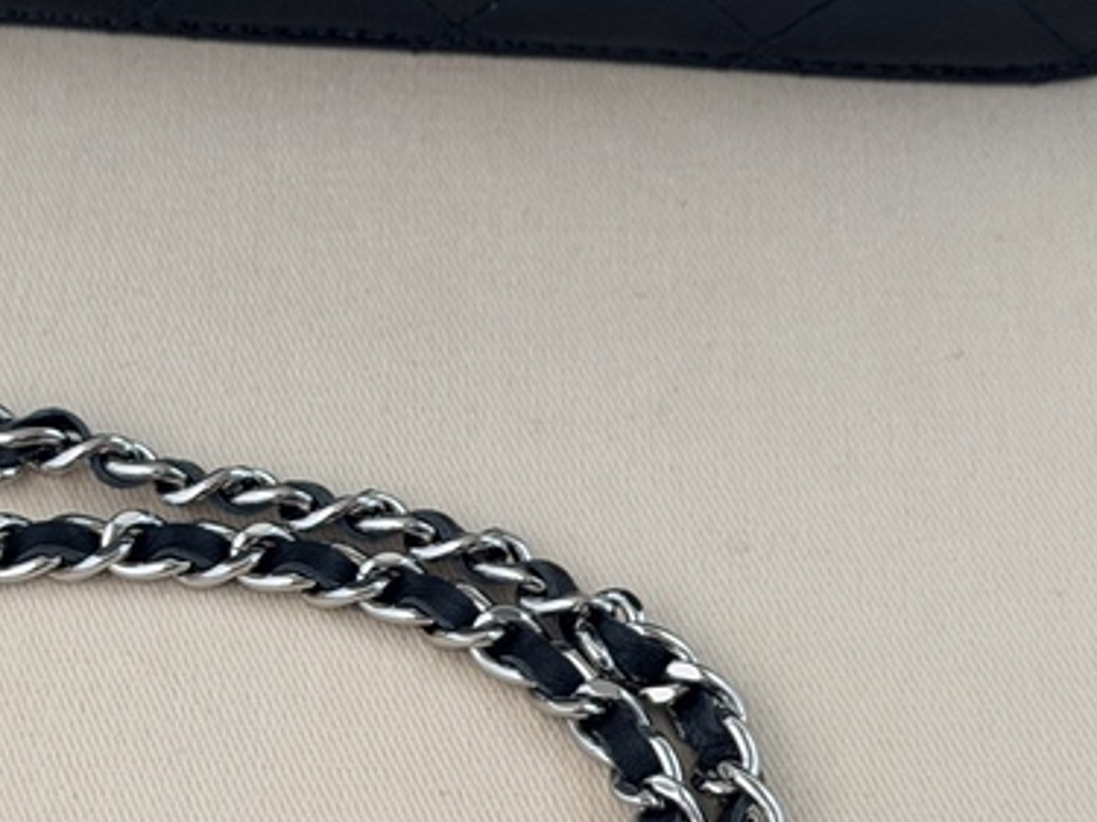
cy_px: 576
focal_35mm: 129
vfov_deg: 11.5
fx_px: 4087
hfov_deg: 15.2
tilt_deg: -51.3
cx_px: 243
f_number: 1.78
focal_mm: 6.76
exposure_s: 1/57
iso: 125
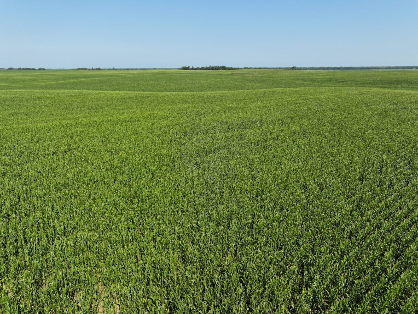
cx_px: 209
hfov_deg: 71.6
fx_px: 290
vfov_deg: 56.8
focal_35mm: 24
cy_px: 157
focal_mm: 12.29
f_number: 2.8
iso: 100
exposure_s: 1/1250
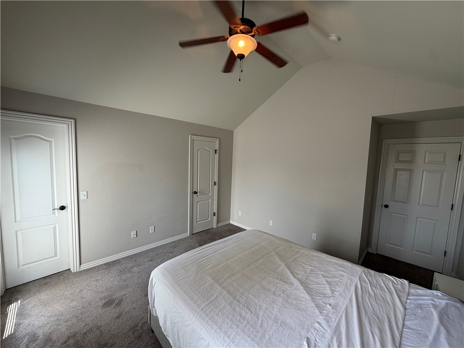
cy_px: 174
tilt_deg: -5.7
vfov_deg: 85.7
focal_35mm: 14
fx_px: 188
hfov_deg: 102.1
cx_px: 232
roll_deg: -2.1
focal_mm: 2.22
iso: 125
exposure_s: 1/121
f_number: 2.2
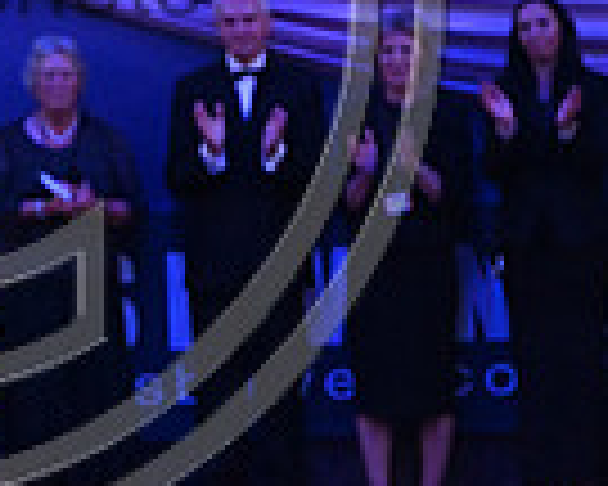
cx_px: -205
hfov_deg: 2.4
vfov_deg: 1.9
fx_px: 14504
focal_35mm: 806
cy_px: -90
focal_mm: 200
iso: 8000
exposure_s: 1/800
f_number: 4
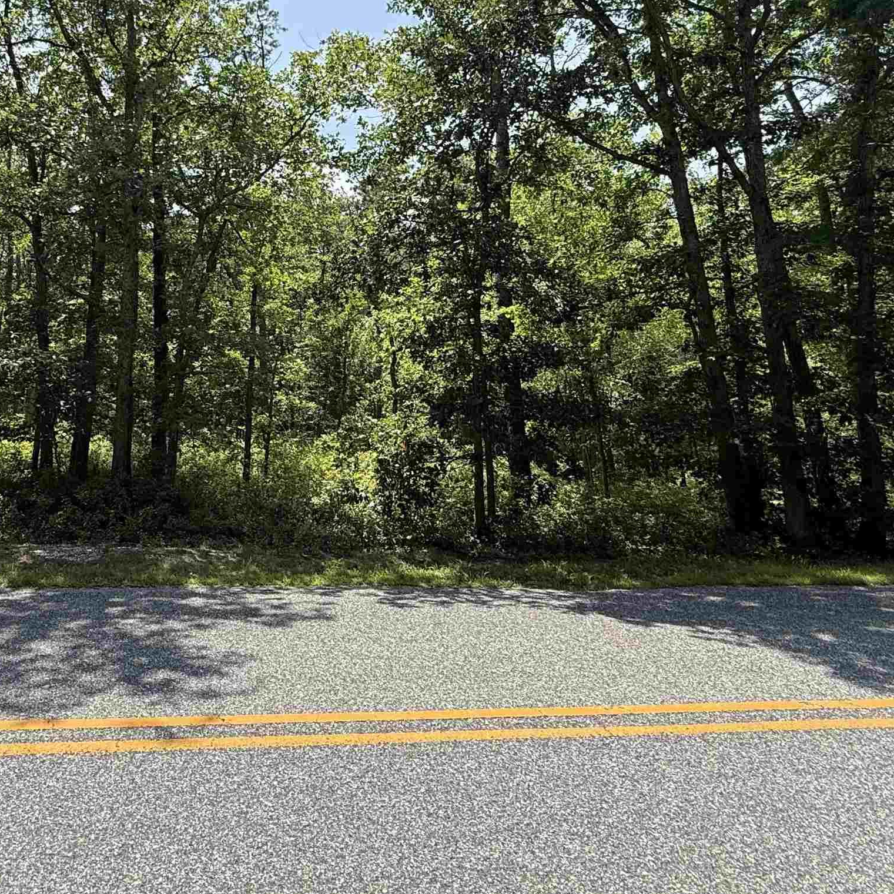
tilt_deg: +13.1
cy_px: 244
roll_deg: -1.7
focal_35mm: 25
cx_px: 284
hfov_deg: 61.1
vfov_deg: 60.1
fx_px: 730
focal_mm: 2.22
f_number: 2.2
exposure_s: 1/841
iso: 64
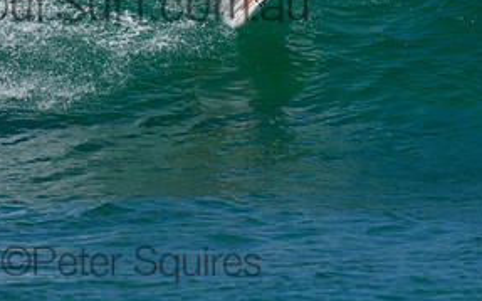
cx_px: 131
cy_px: -18
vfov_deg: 1.1
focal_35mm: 1236
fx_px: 16227
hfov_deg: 1.7
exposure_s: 1/2000
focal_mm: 400
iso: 220
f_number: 5.6
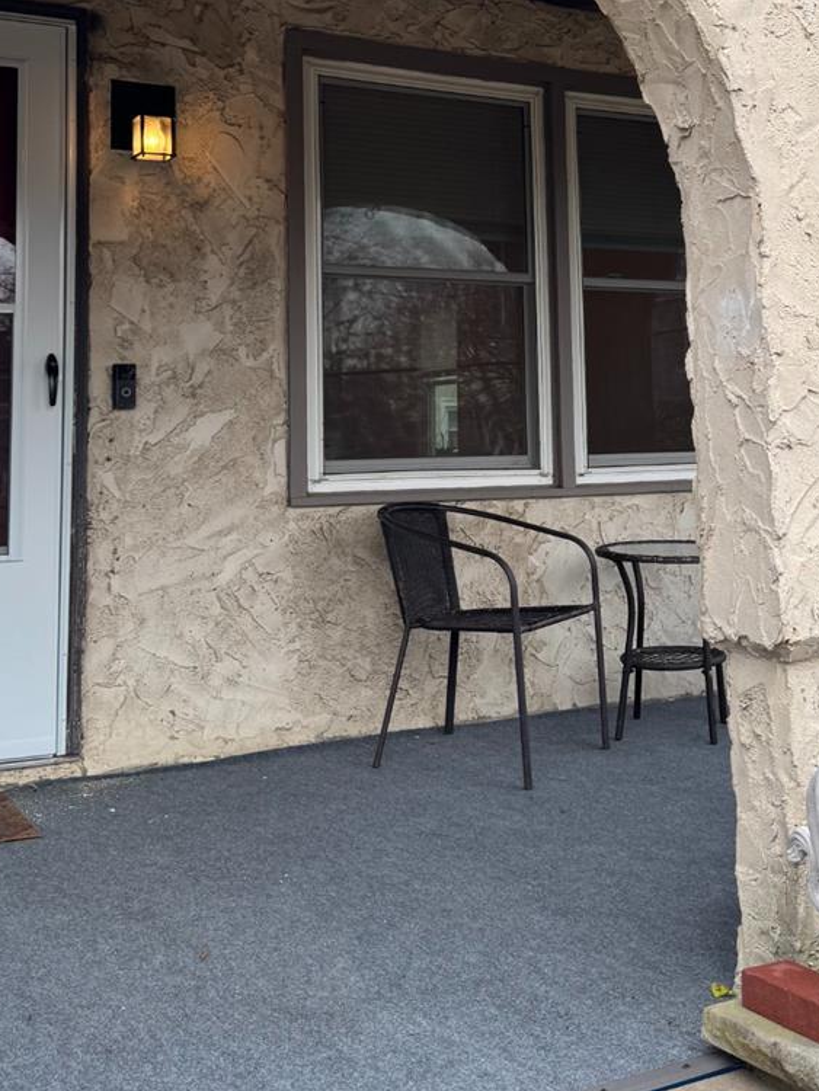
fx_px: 1513
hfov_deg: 30.0
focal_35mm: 48
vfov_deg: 38.8
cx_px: 562
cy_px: 297
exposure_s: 1/514
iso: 80
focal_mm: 6.76
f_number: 1.78
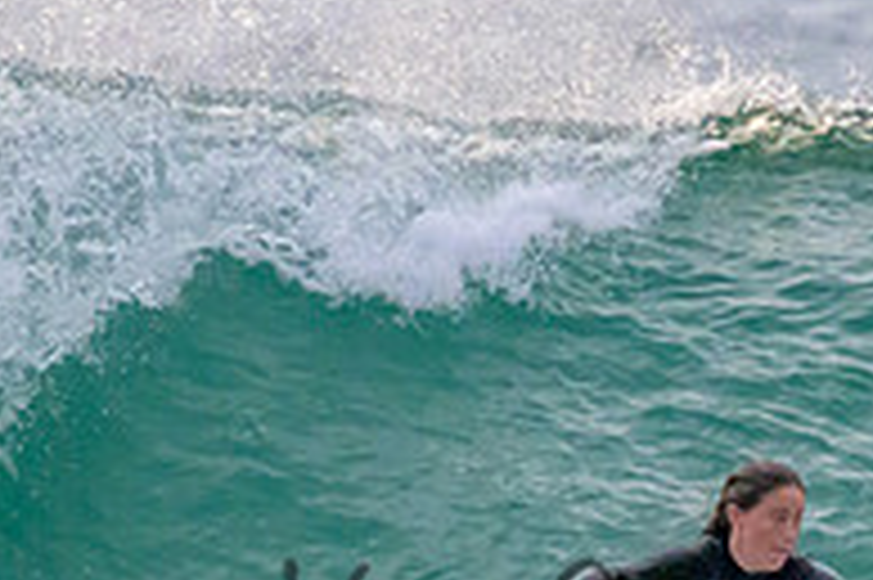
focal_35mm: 2392
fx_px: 57956
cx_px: 747
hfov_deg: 0.9
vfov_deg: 0.6
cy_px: 591
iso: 12800
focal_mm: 800
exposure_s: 1/2000
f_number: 11
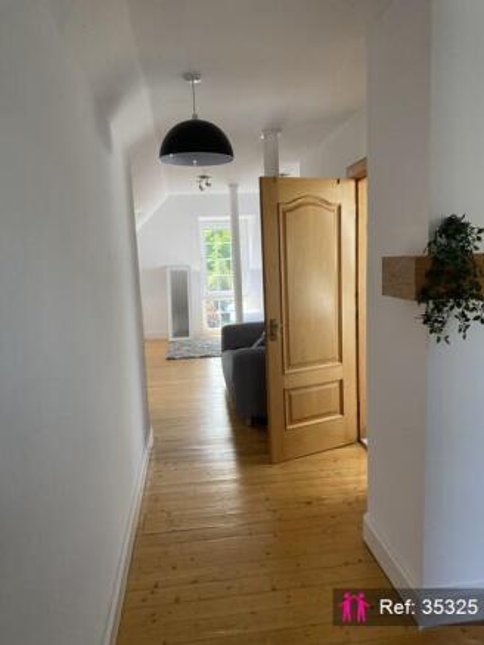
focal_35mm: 26
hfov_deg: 53.1
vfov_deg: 67.3
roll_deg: +2.9
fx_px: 484
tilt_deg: -8.4
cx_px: 242
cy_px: 322
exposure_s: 1/121
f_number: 1.8
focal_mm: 4.25
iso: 50
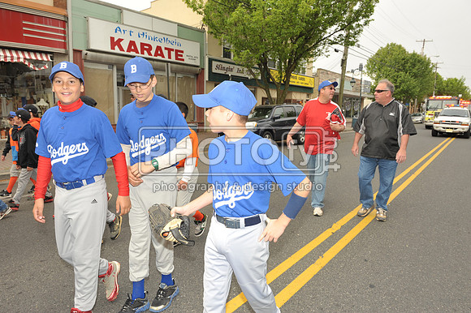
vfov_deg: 53.1
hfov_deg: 73.8
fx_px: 314
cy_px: 156
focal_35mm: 24
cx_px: 236
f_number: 8
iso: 400
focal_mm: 24
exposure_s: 1/250
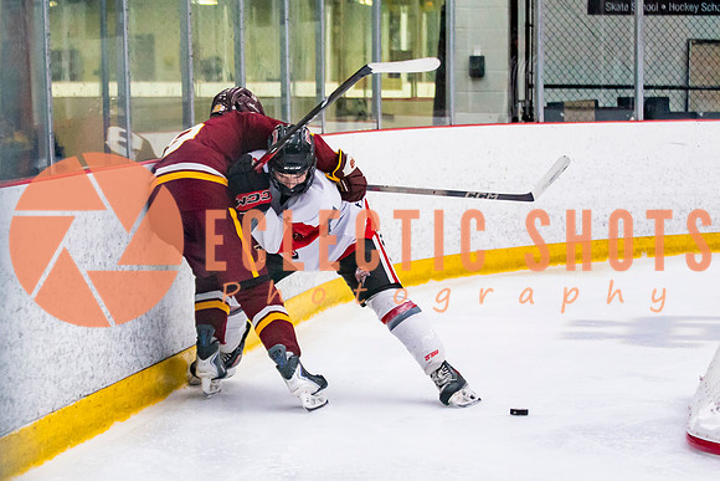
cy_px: 231
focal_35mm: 130
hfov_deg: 15.7
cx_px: 274
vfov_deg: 10.5
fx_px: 2604
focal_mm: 70
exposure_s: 1/640
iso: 3200
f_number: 2.8
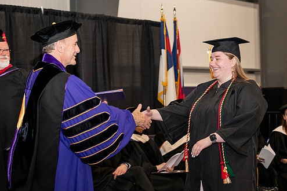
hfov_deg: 24.7
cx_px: 164
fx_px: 654
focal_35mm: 82
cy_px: 96
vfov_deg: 16.7
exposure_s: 1/200
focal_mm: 70
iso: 2000
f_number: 5
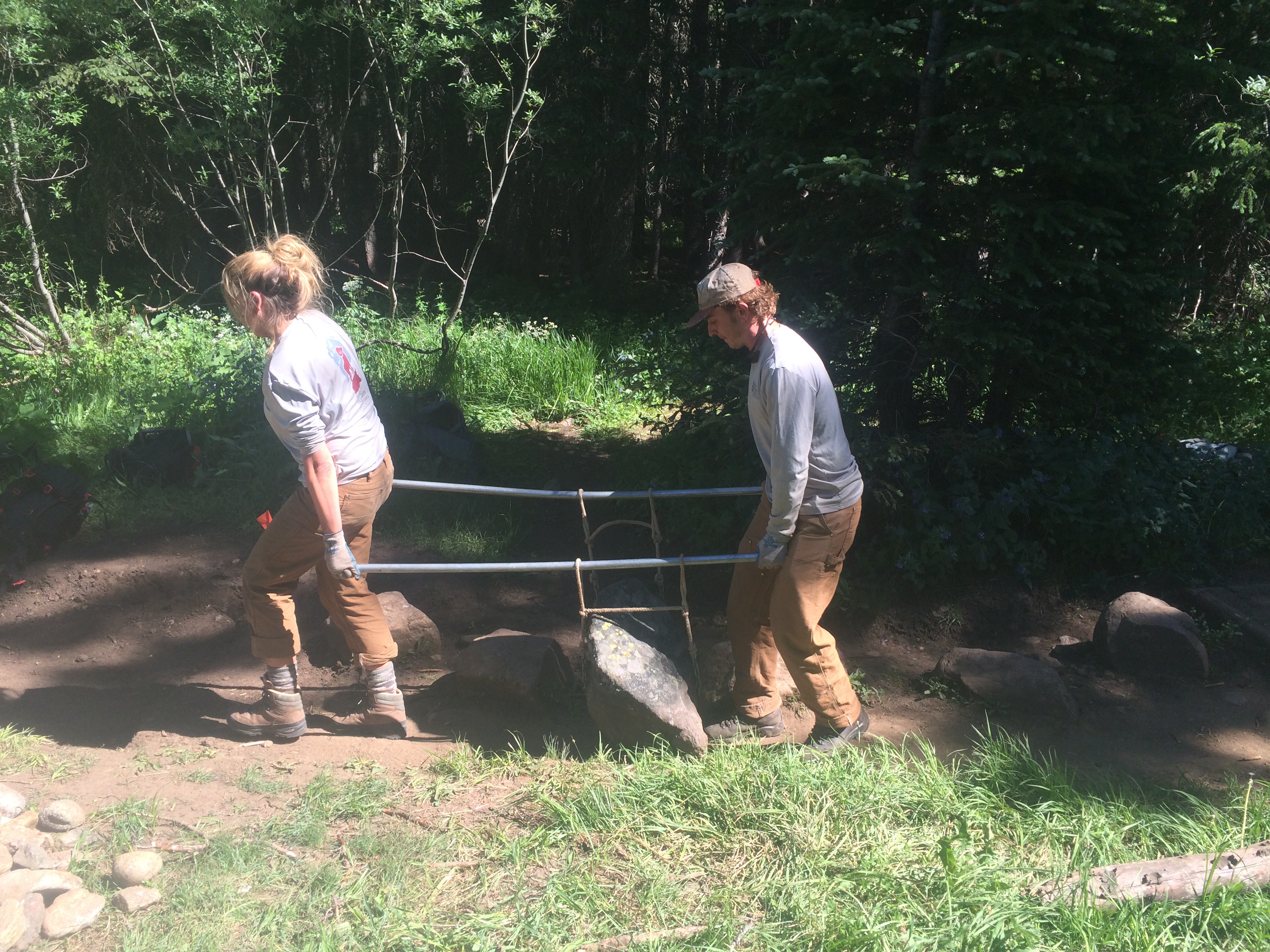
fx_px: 1064
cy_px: 476
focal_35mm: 29
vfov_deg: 48.2
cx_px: 635
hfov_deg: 61.7
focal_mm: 4.15
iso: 32
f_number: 2.2
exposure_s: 1/507
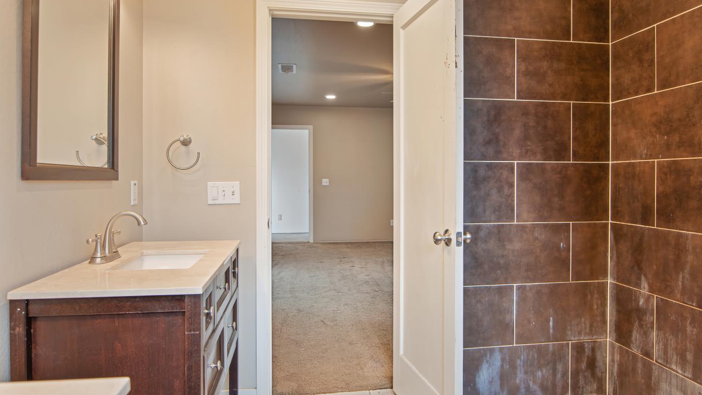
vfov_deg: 49.4
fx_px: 428
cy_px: 178
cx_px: 364
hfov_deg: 78.7
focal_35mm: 23
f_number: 2.8
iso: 100
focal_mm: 14
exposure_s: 1/25
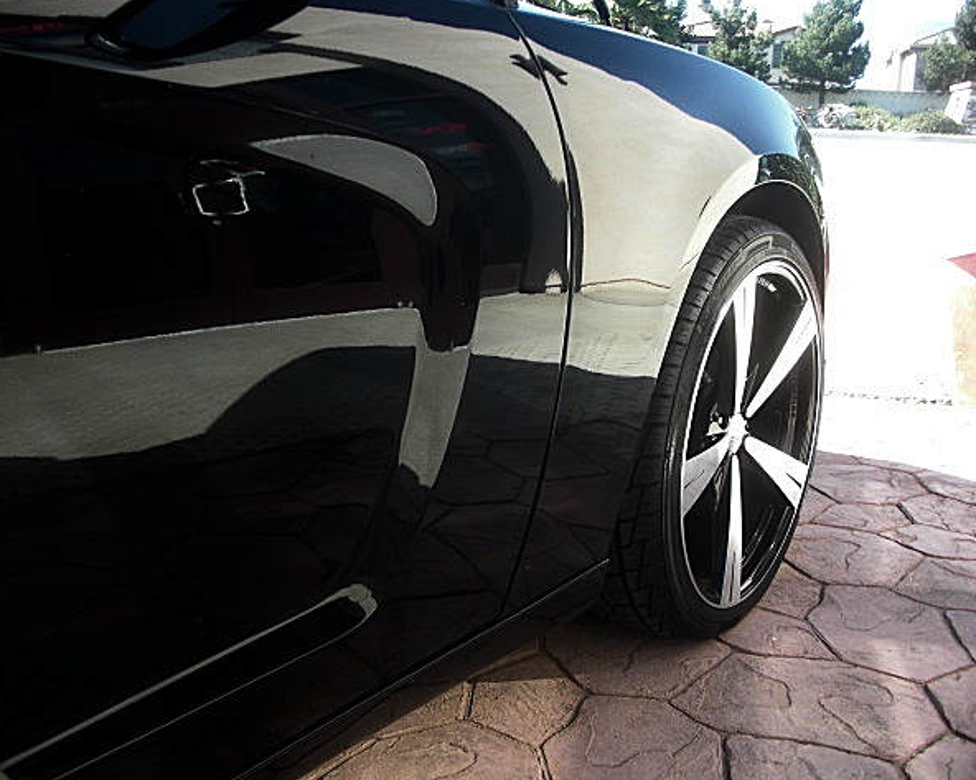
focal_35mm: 38
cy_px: 386
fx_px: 1097
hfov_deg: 47.9
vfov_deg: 39.1
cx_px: 453
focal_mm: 6.3
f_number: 2.8
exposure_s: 1/125
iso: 50
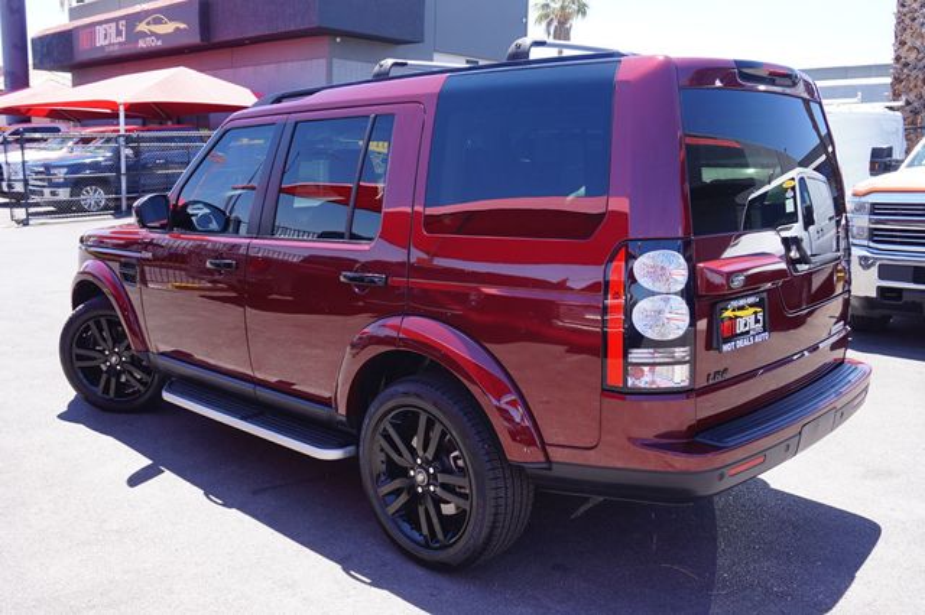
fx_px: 809
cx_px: 462
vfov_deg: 41.7
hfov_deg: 59.5
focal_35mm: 32
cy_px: 308
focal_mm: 21
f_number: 6.3
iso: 100
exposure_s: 1/60
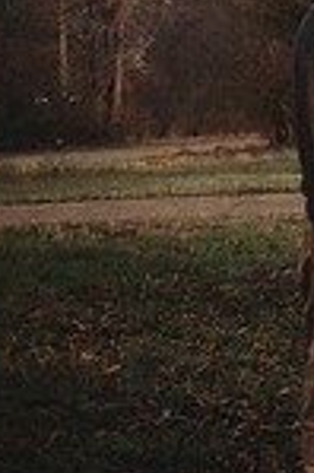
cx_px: 909
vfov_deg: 20.6
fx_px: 1272
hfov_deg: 10.5
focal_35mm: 97
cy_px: 37
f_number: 2.8
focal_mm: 24
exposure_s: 1/500
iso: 100
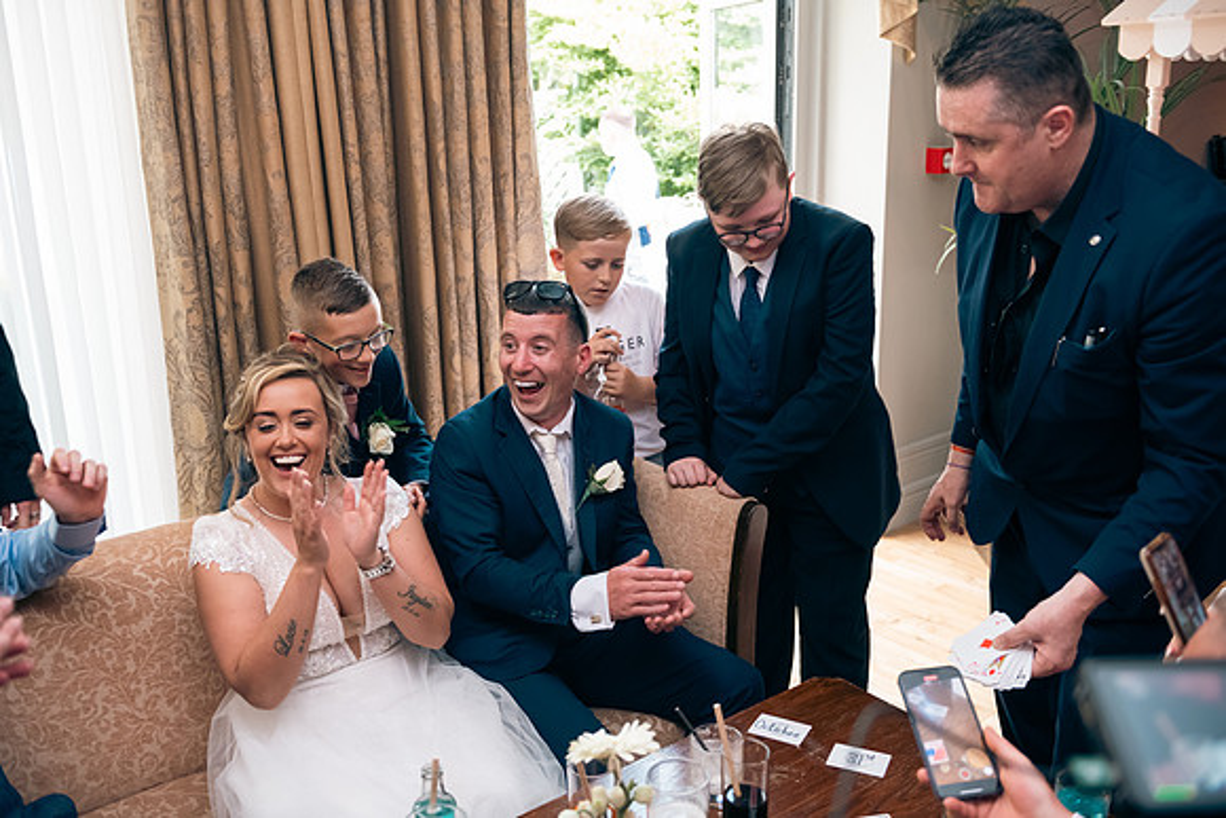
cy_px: 409
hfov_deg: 58.7
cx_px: 613
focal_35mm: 32
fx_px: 1090
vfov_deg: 41.1
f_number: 3.5
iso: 800
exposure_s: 1/160
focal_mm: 32
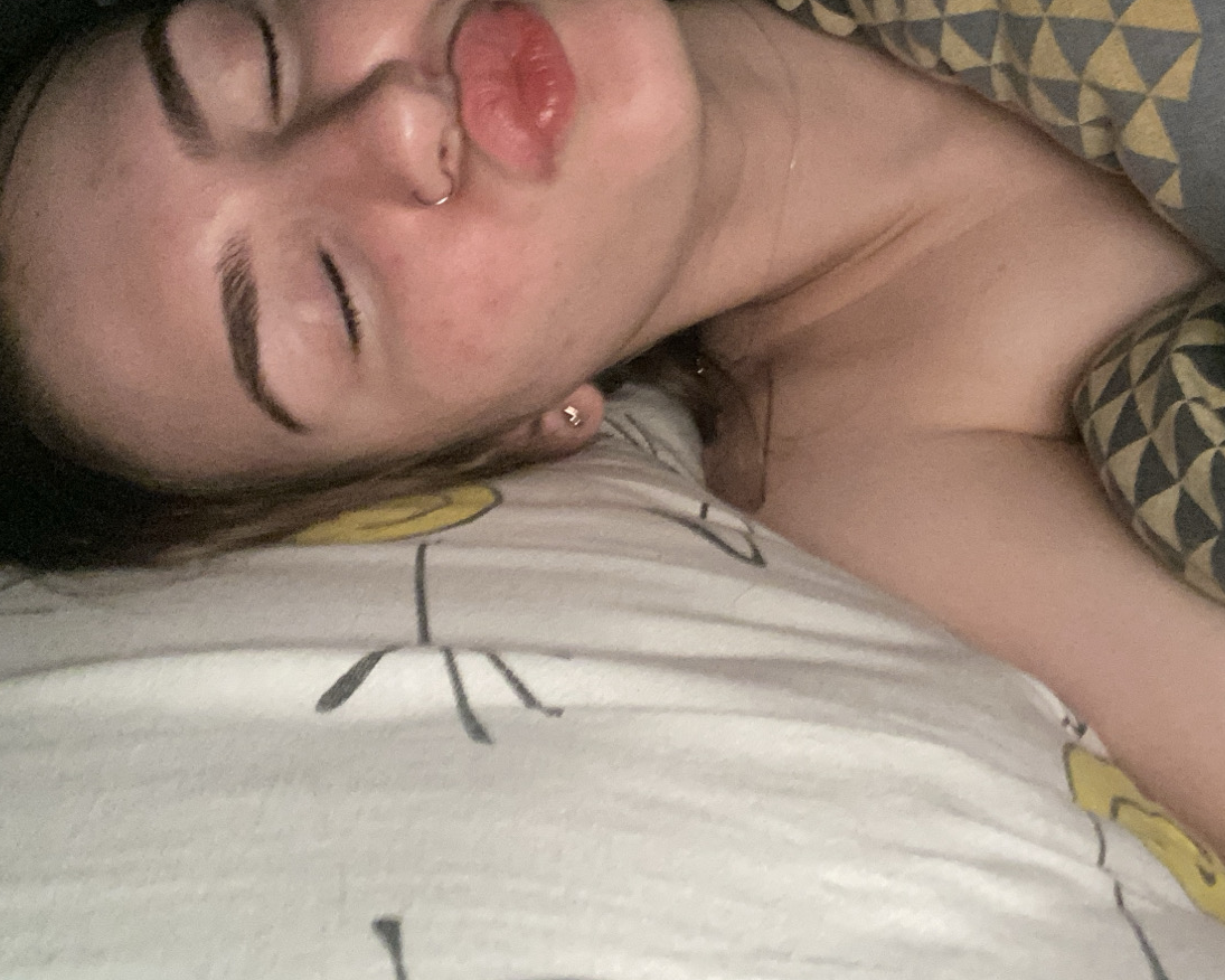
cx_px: 620
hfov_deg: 44.8
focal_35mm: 41
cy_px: 255
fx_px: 1486
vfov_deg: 35.7
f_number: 2.2
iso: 500
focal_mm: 2.71
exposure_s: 1/21
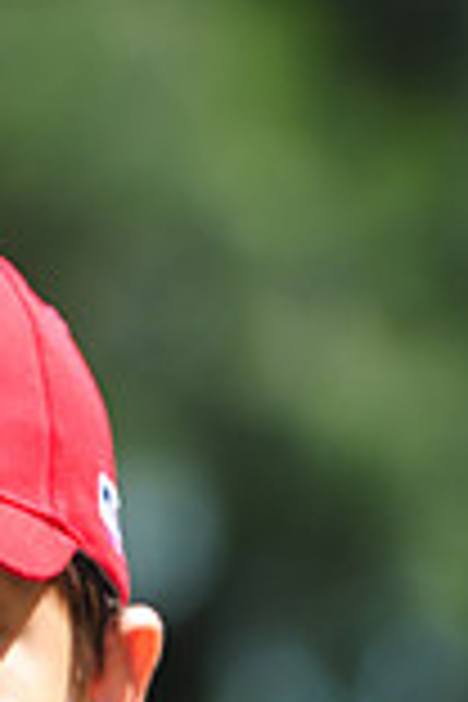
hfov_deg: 1.8
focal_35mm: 744
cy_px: 1174
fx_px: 14507
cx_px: -45
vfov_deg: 2.8
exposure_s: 1/500
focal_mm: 200
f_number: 5.6
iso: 200
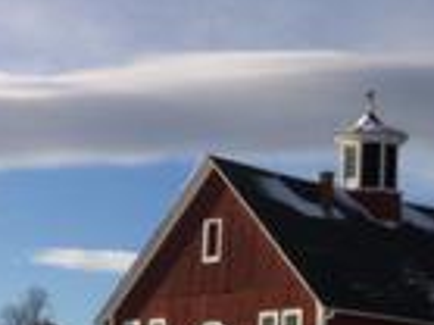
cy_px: 502
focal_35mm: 126
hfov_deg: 15.6
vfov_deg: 11.2
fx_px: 1578
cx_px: 265
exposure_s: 1/2514
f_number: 2.8
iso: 80
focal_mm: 3.85
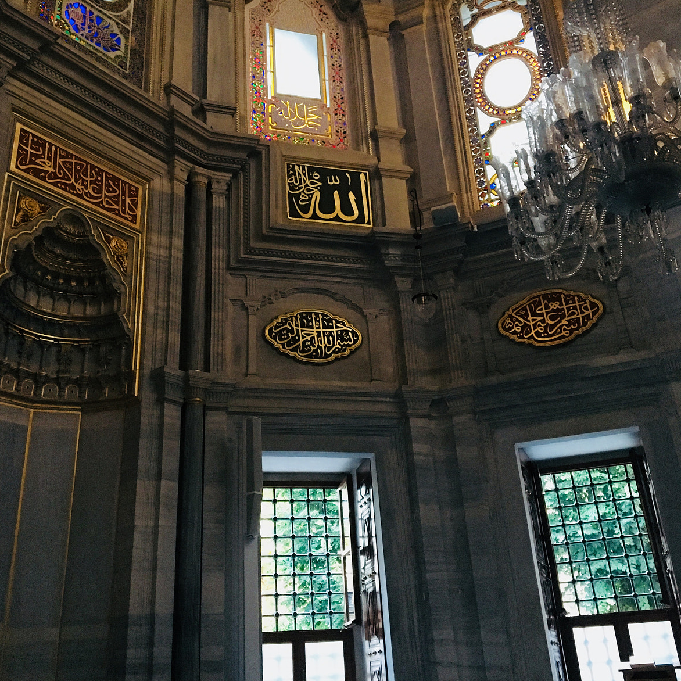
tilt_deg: +25.8
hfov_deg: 47.2
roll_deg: +3.8
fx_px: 779
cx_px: 333
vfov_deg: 47.2
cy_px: 309
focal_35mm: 35
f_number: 2.2
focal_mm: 4.15
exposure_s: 1/17
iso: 320
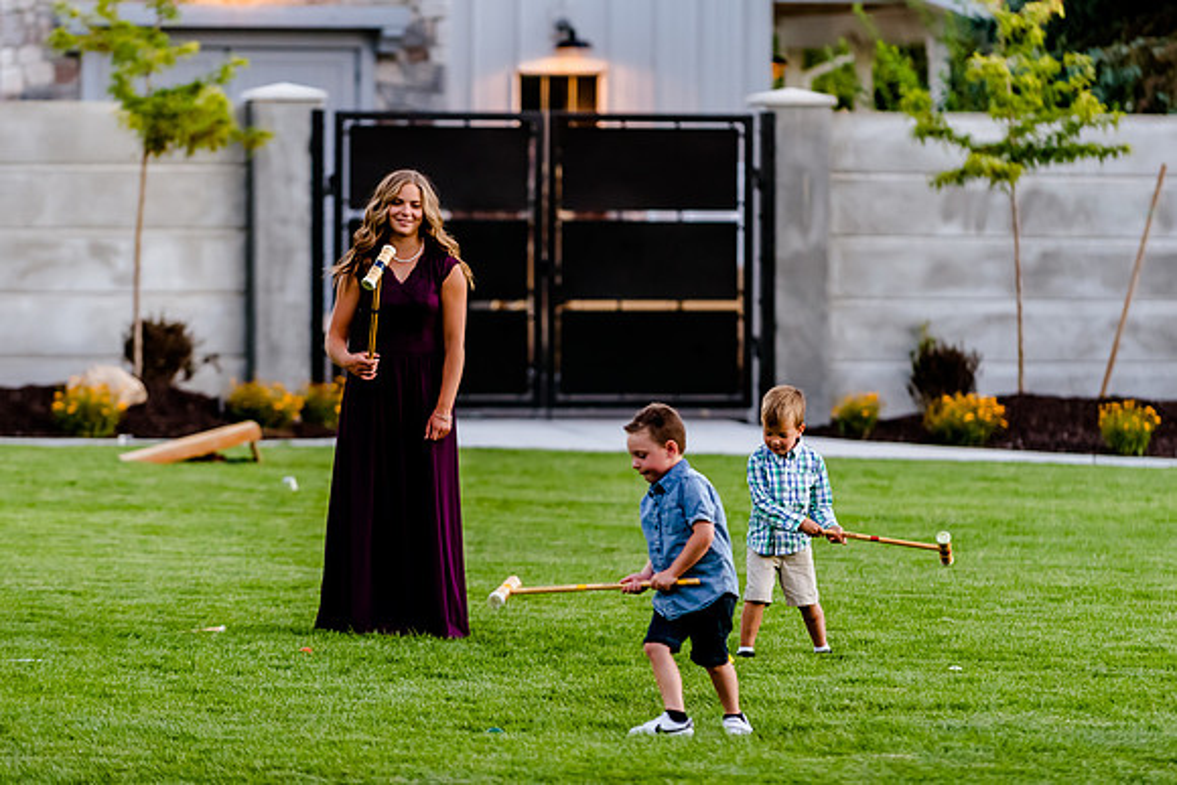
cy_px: 302
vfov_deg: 6.9
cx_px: 588
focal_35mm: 198
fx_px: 6483
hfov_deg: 10.4
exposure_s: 1/250
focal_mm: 155
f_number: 2.8
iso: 1000
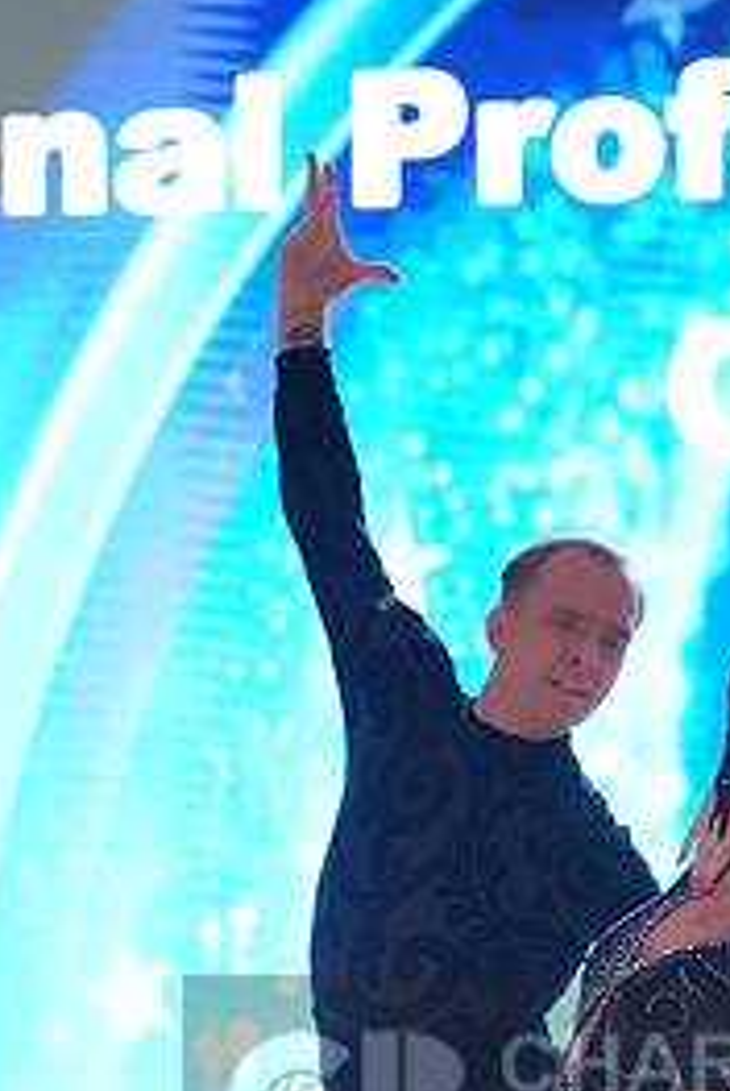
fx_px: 8615
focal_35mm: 284
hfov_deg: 4.8
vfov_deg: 7.2
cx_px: 757
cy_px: 1116
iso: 4000
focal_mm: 129
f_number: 5.6
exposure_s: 1/400
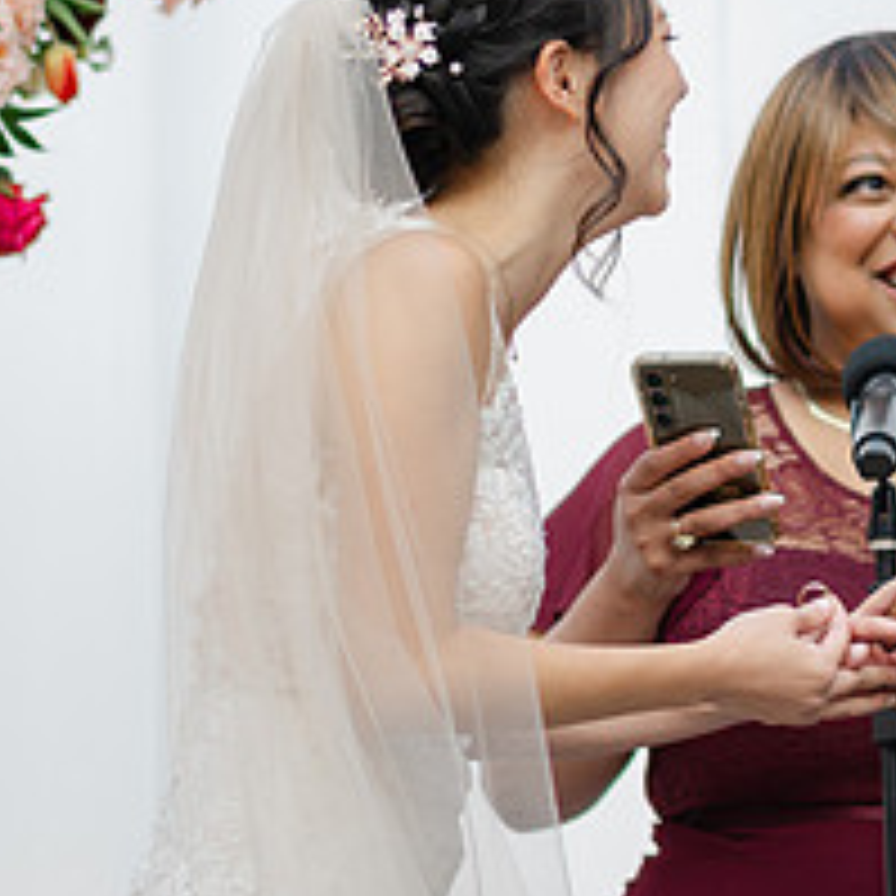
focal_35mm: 388
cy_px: 513
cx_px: 896
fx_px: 11362
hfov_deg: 4.5
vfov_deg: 4.5
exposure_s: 1/640
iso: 64
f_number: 1.4
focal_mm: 105
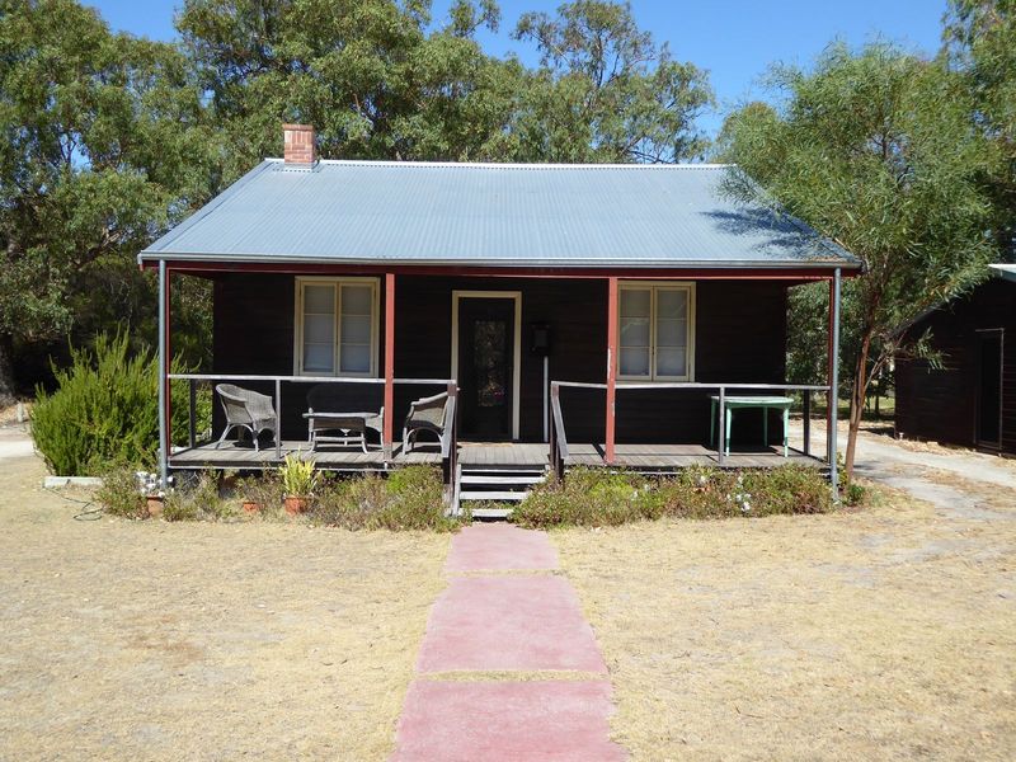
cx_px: 508
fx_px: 998
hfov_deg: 54.0
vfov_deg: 41.8
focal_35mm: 34
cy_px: 381
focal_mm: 5.8
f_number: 3.6
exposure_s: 1/640
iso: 80
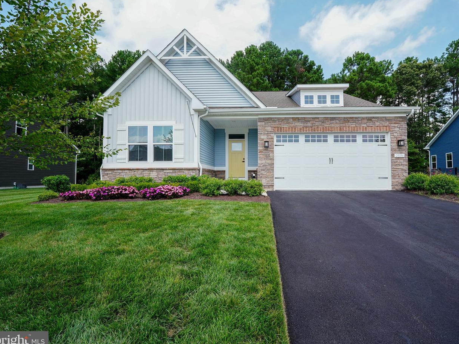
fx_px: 225
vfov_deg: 74.7
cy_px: 170
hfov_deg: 90.5
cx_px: 260
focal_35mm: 17
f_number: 6.3
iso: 100
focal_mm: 10
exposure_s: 1/160
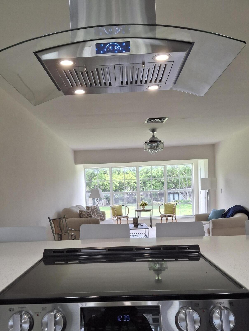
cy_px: 196
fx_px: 297
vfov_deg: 58.0
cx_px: 112
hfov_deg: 45.4
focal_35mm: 31
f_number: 1.8
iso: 64
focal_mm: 4.69
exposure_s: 1/120
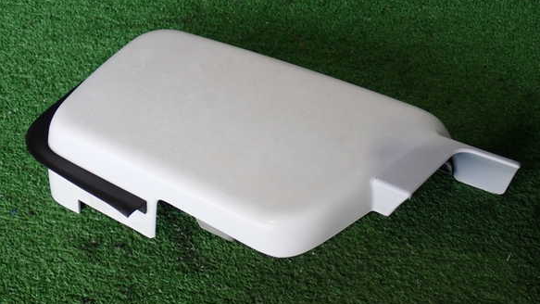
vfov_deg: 26.0
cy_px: 146
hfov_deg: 44.6
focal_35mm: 46
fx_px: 659
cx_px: 277
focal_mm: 7.31
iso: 200
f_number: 2.8
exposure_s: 1/60
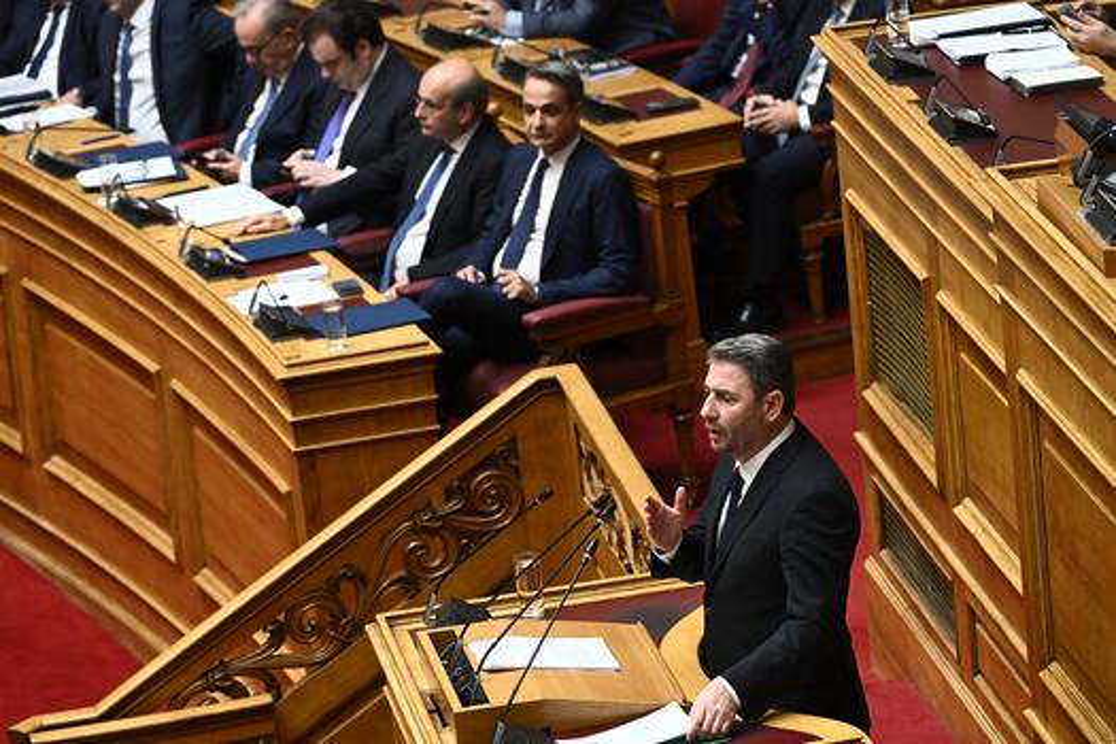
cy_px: 372
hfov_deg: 11.4
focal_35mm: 180
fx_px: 5580
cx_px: 558
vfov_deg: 7.6
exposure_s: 1/200
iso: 3200
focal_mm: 180
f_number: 6.3
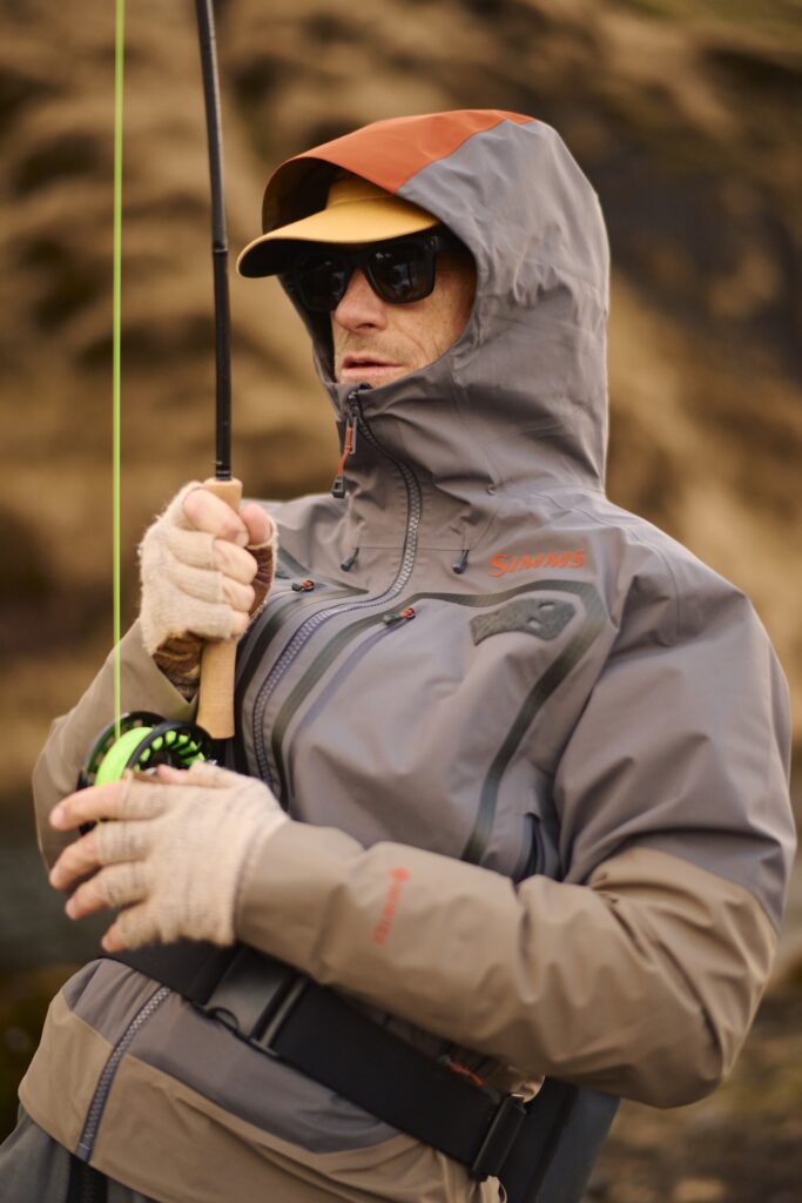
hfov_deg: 23.4
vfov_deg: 34.5
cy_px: 602
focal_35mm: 58
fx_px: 1937
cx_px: 401
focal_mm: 58
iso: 800
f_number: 1.4
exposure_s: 1/5000
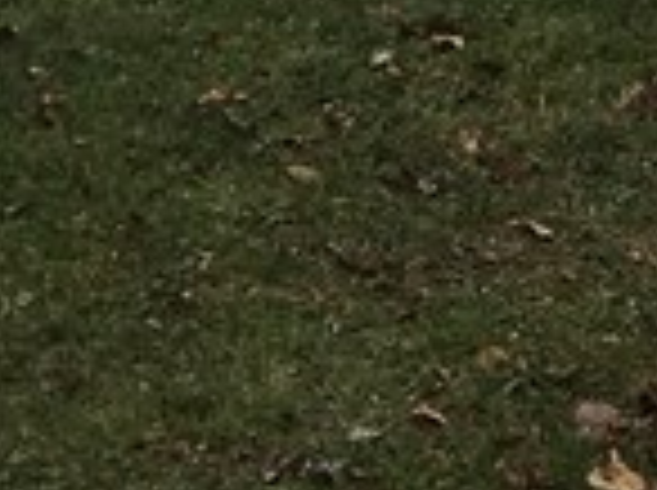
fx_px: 3865
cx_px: 1557
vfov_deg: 6.8
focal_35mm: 204
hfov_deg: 8.8
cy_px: -760
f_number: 2.2
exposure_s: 1/810
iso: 25
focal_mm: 4.15
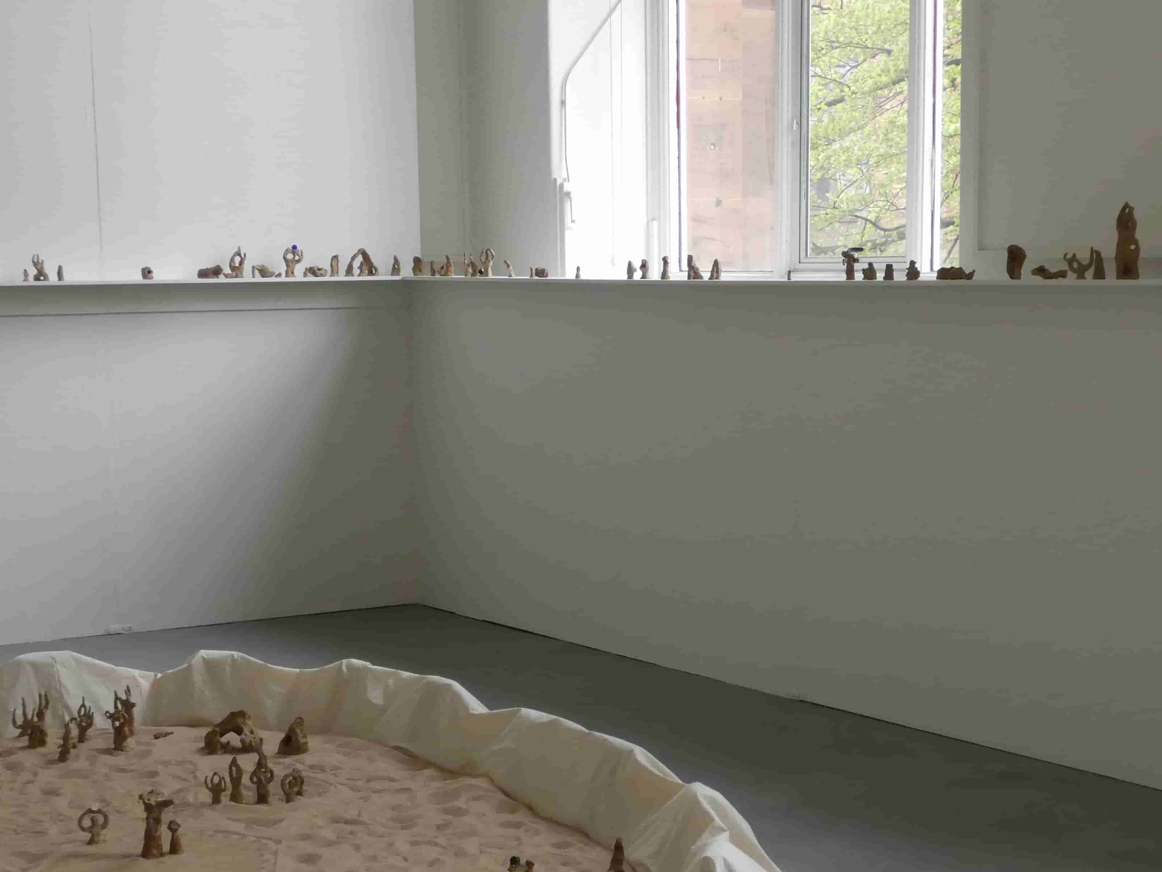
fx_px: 2350
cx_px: 683
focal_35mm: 70
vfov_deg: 21.0
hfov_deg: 27.7
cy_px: 542
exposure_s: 1/80
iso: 320
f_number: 3.8
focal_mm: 8.2
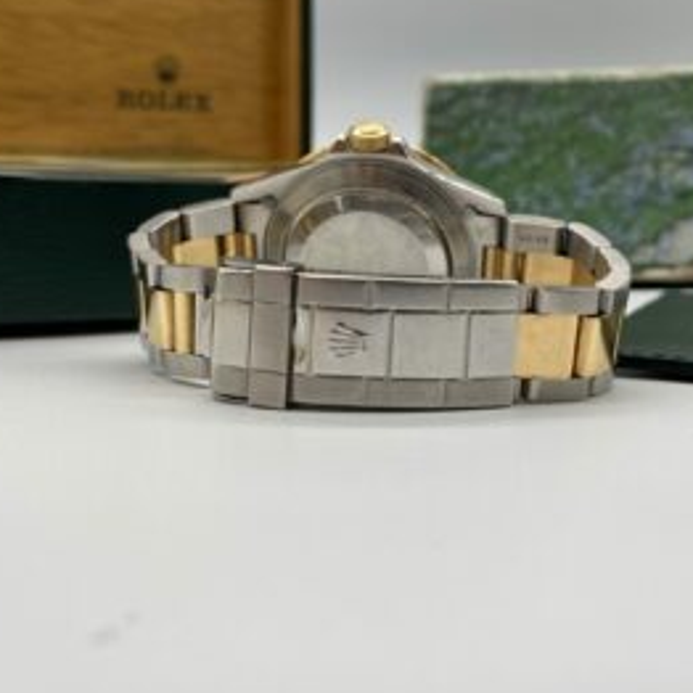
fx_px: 883
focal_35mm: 39
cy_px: 194
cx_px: 377
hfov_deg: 42.8
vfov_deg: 41.9
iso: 32
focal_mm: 4.25
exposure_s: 1/242
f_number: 1.8
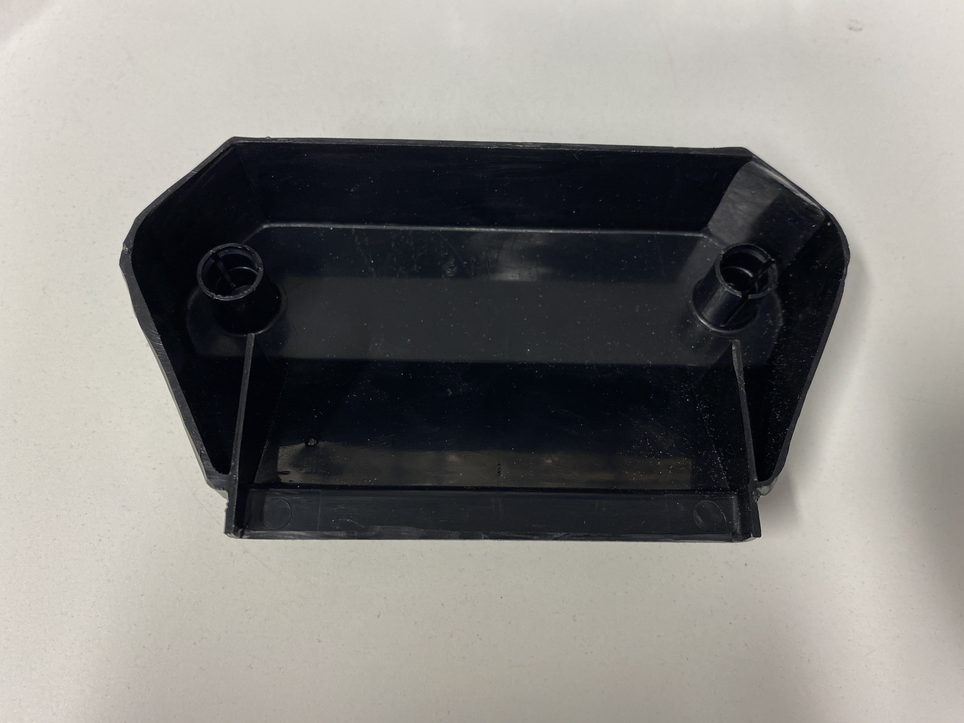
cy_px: 362
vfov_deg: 53.1
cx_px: 482
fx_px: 724
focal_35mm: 26
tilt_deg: -65.8
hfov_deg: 67.3
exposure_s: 1/100
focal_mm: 4.25
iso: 100
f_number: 1.8
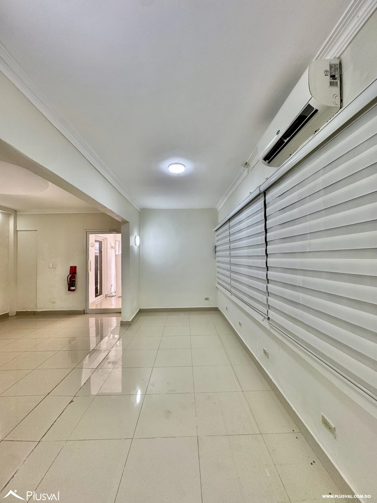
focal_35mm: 14
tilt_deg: +1.4
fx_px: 203
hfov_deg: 85.7
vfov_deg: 102.1
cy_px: 252
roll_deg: +1.2
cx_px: 188
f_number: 2.2
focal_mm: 2.22
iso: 80
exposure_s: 1/120
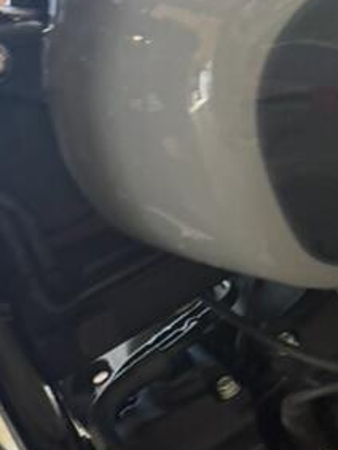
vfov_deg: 21.5
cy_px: 469
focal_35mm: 87
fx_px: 1131
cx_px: 140
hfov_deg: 17.0
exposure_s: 1/60
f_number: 1.78
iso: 200
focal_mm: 6.76
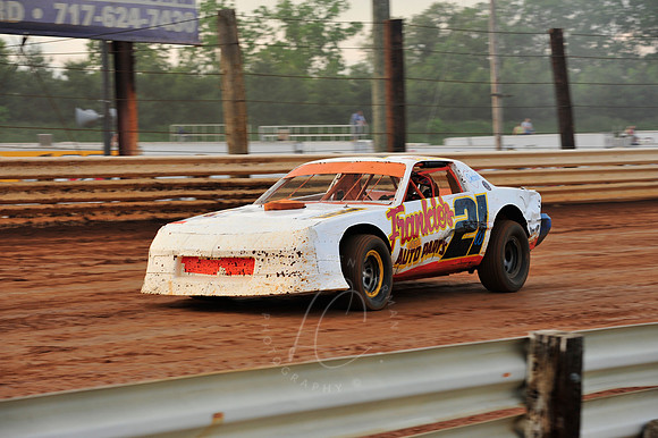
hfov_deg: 16.4
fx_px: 2283
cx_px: 329
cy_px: 219
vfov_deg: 11.0
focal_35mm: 125
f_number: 7.1
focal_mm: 125
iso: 640
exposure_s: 1/320
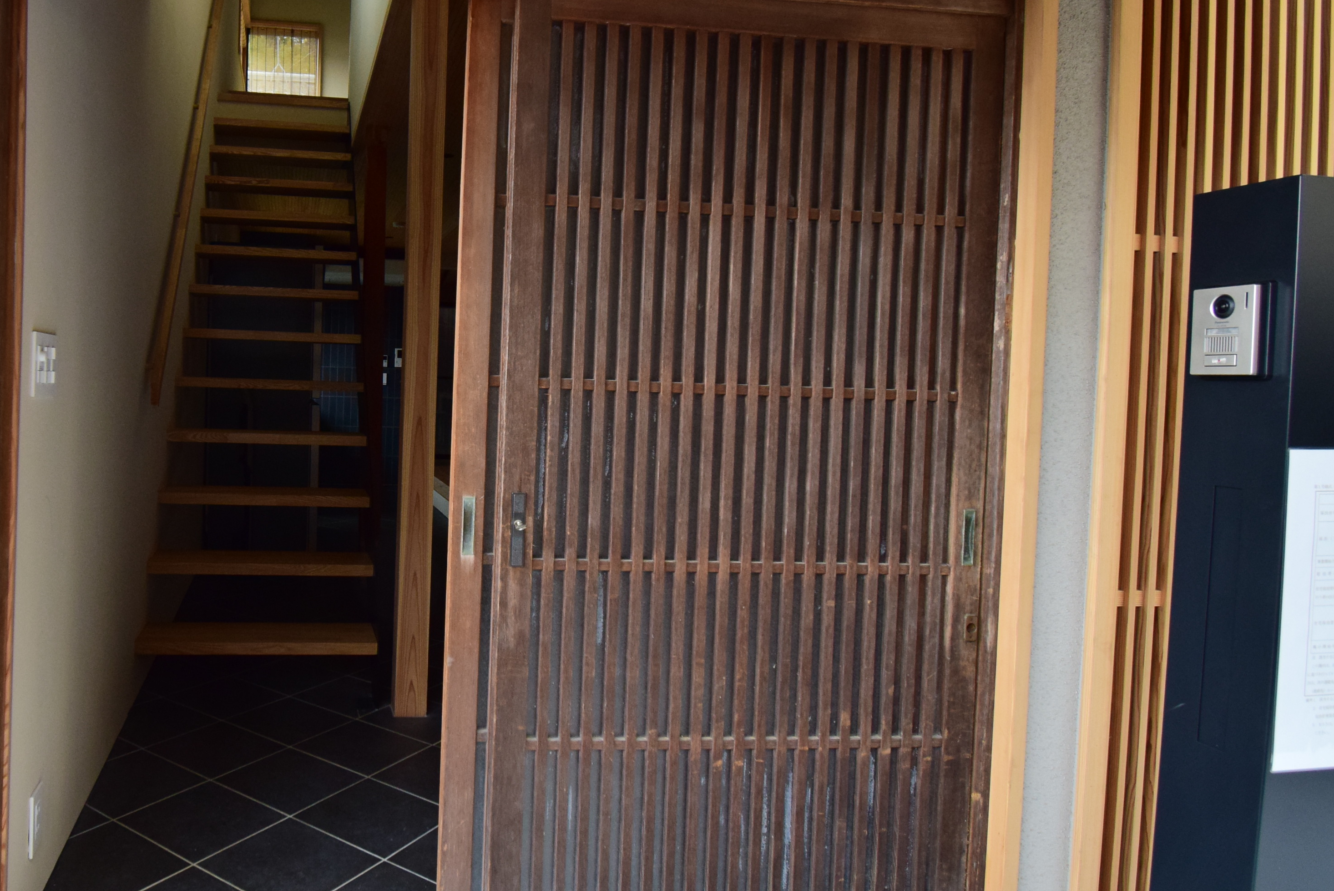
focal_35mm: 23
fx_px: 853
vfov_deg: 55.0
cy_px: 392
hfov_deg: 72.1
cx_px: 374
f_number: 5.6
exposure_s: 1/90
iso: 1000
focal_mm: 10
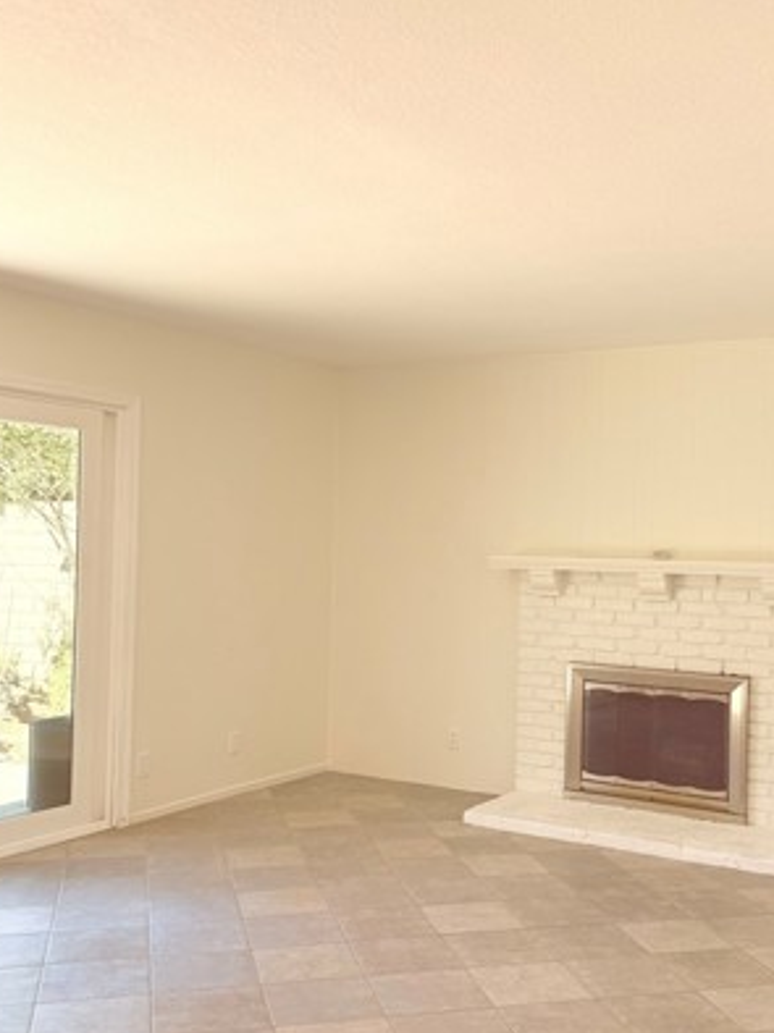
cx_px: 464
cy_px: 543
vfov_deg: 47.9
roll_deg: -1.2
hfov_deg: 36.6
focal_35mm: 39
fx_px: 1164
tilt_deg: -0.5
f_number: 1.78
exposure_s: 1/139
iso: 80
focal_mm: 6.76
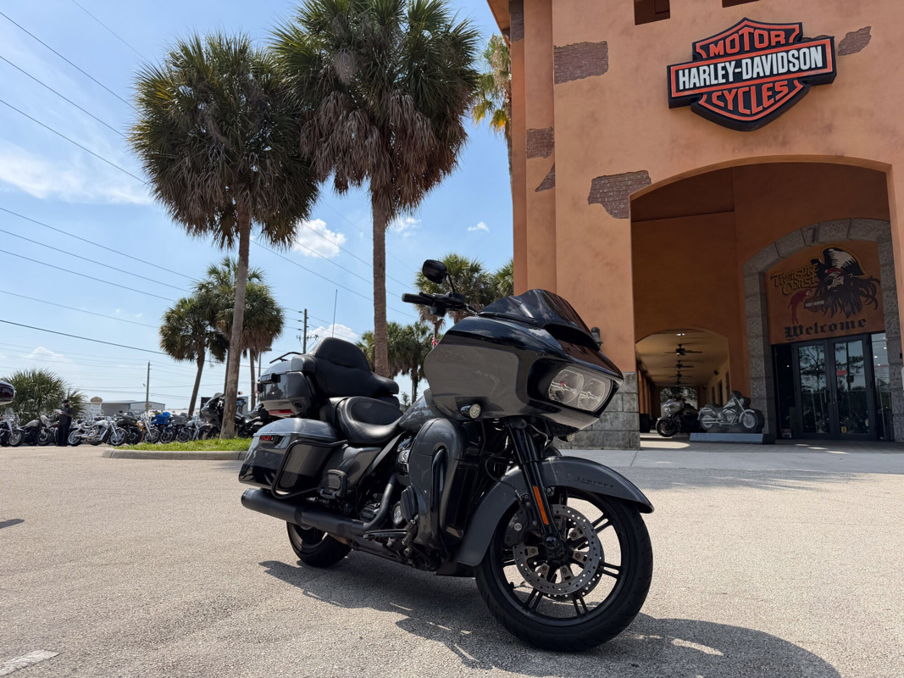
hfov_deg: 71.6
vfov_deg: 56.8
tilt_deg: +7.3
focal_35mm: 24
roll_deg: +0.2
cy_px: 339
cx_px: 452
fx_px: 627
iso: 80
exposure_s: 1/4405
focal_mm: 6.76
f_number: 1.78
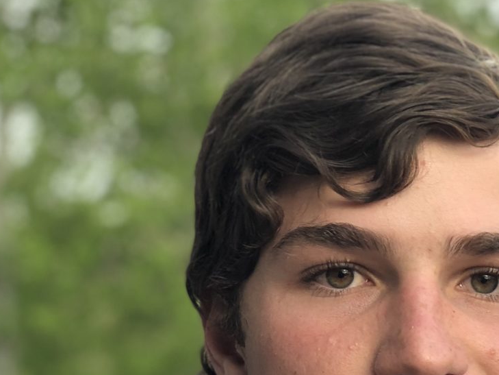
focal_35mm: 146
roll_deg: +3.0
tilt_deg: -3.0
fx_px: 2105
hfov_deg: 13.0
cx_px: 682
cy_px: 501
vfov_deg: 9.9
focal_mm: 6
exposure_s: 1/120
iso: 20
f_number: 2.4
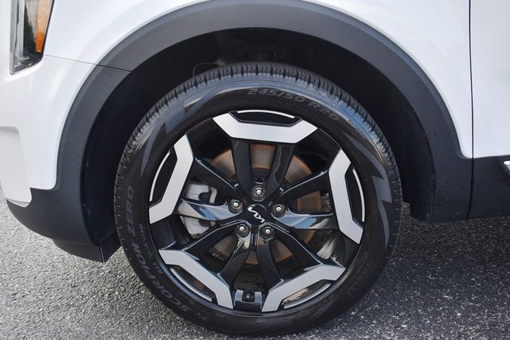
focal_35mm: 34
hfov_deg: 55.1
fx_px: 489
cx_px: 255
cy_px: 170
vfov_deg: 38.4
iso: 400
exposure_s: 1/250
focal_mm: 23
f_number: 3.8
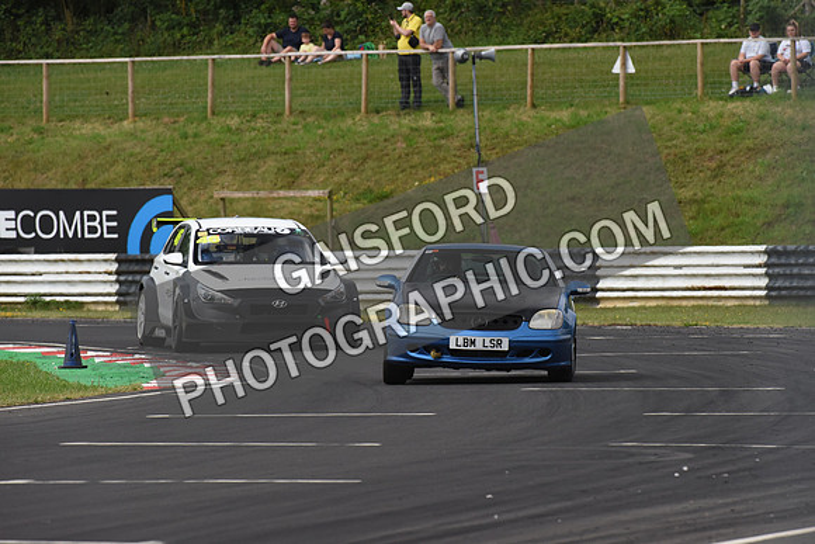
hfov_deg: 5.2
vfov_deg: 3.4
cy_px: 272
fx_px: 9057
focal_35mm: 400
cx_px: 408
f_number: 8
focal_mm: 400
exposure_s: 1/1000
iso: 1600
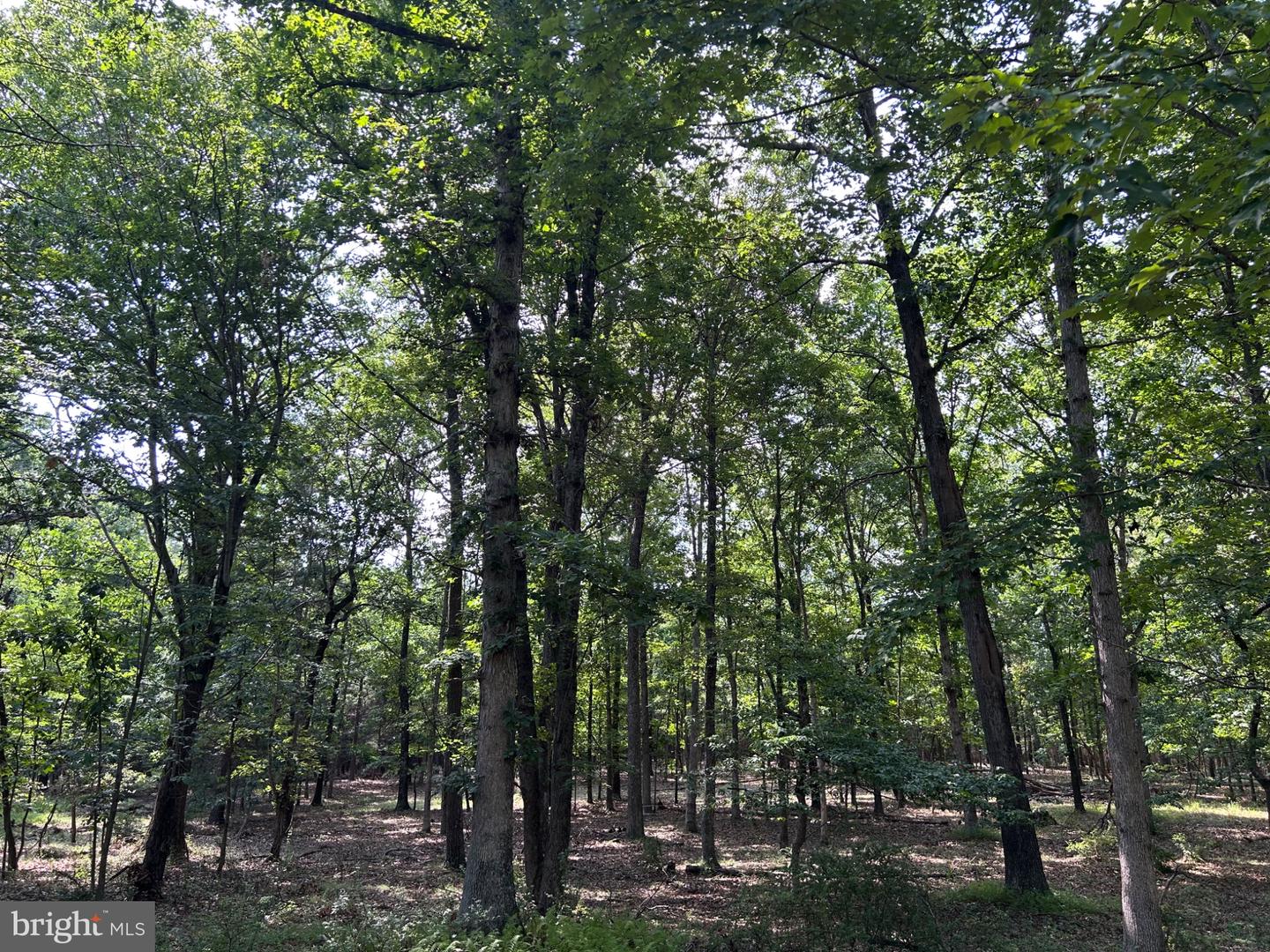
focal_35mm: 26
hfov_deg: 67.3
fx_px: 954
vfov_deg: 53.1
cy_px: 476
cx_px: 635
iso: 40
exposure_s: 1/226
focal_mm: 5.7
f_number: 1.5
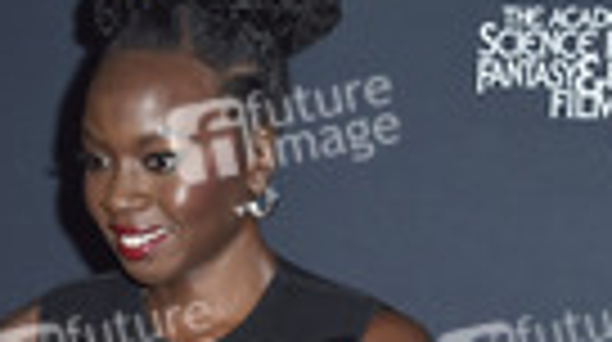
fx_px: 1912
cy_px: 468
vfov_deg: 10.0
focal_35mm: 118
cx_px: 162
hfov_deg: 18.1
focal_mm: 34
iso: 250
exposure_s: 1/250
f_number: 6.3
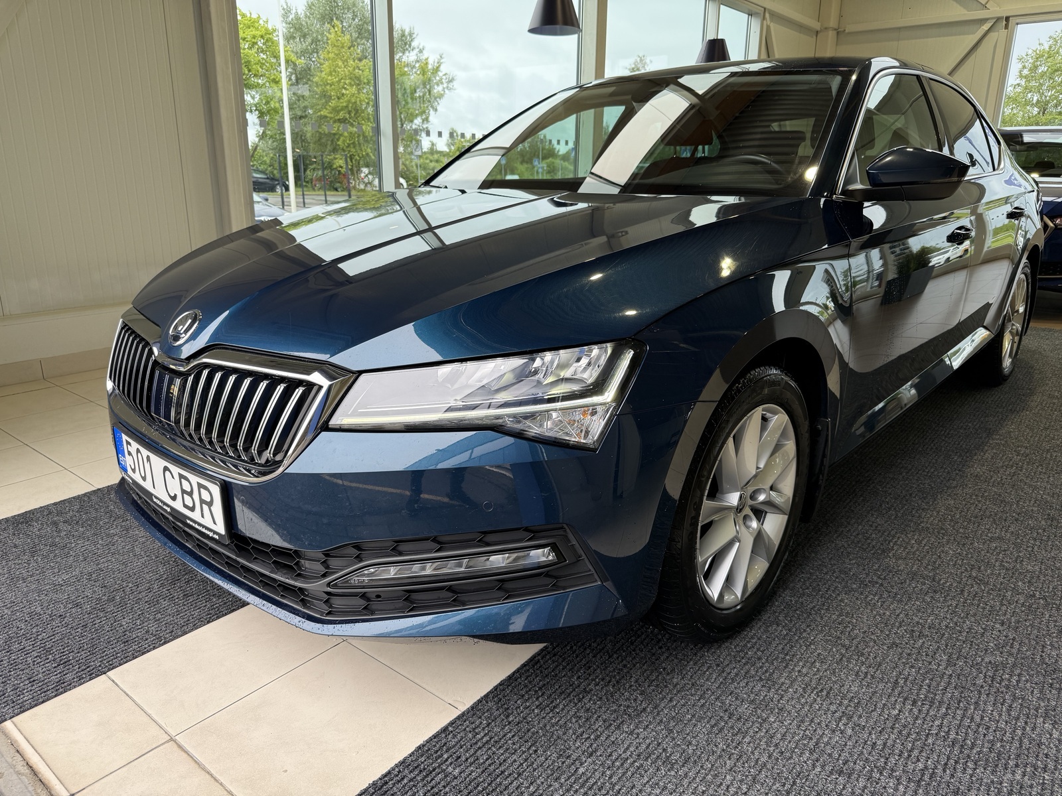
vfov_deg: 56.8
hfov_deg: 71.6
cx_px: 531
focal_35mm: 24
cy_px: 398
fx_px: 736
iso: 100
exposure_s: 1/274
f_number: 1.78
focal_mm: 6.76
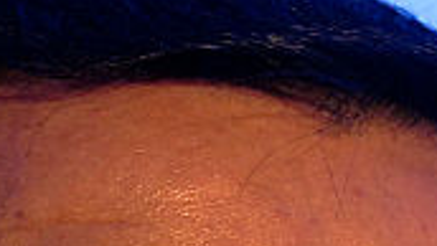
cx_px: 48
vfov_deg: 1.0
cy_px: 620
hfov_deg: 1.8
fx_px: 13602
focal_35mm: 1173
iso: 400
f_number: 2.8
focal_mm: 125
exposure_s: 1/60
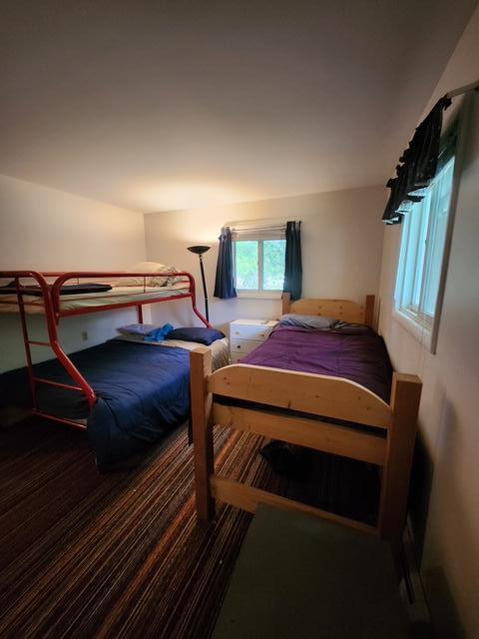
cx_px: 240
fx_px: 240
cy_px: 320
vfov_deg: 106.2
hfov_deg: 89.9
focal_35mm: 13
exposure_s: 1/30
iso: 500
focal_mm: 1.74
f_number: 2.2
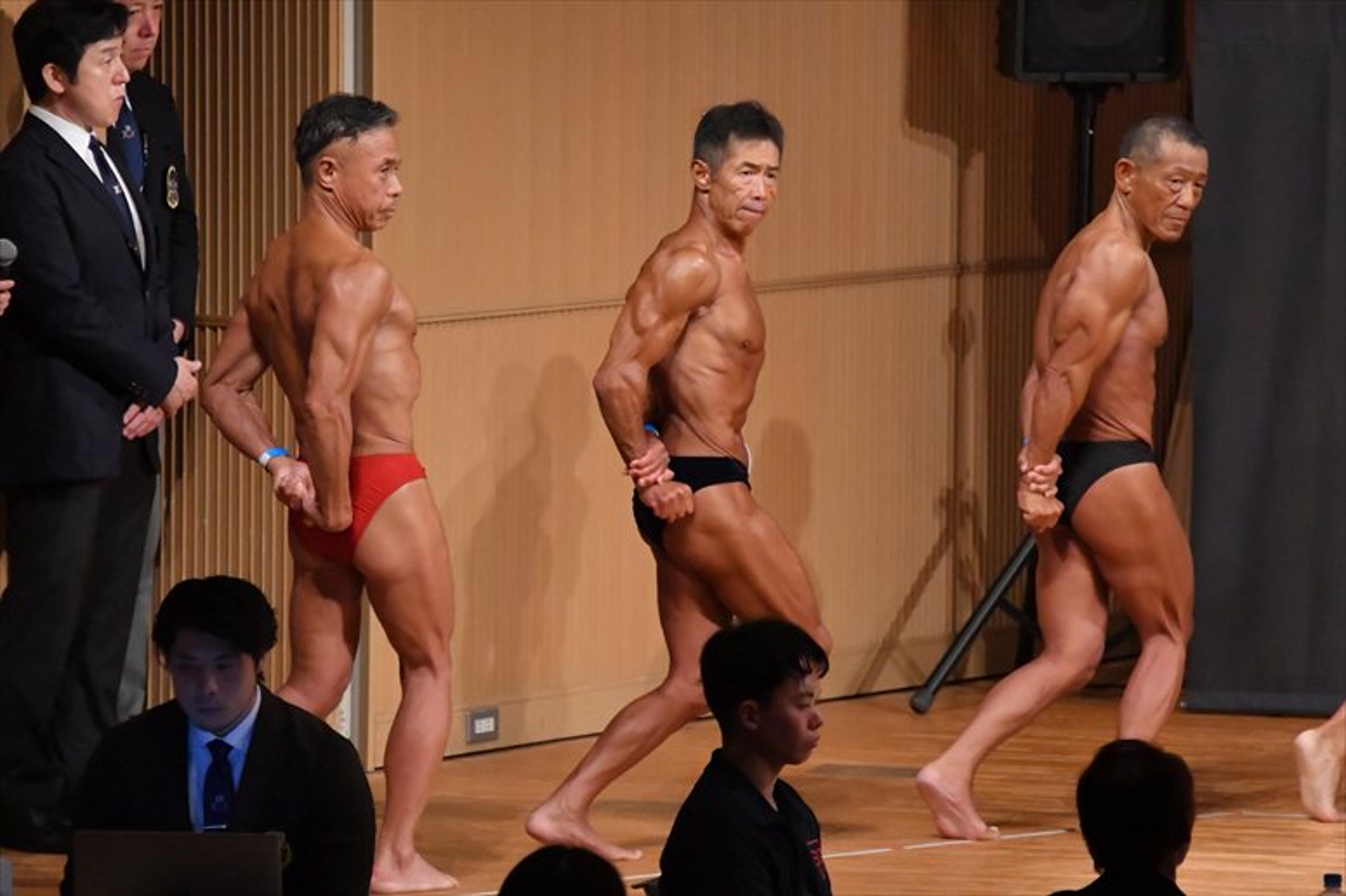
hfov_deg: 6.9
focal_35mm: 300
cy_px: 448
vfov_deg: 4.6
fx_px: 11211
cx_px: 673
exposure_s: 1/400
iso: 9000
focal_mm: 200
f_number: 5.6
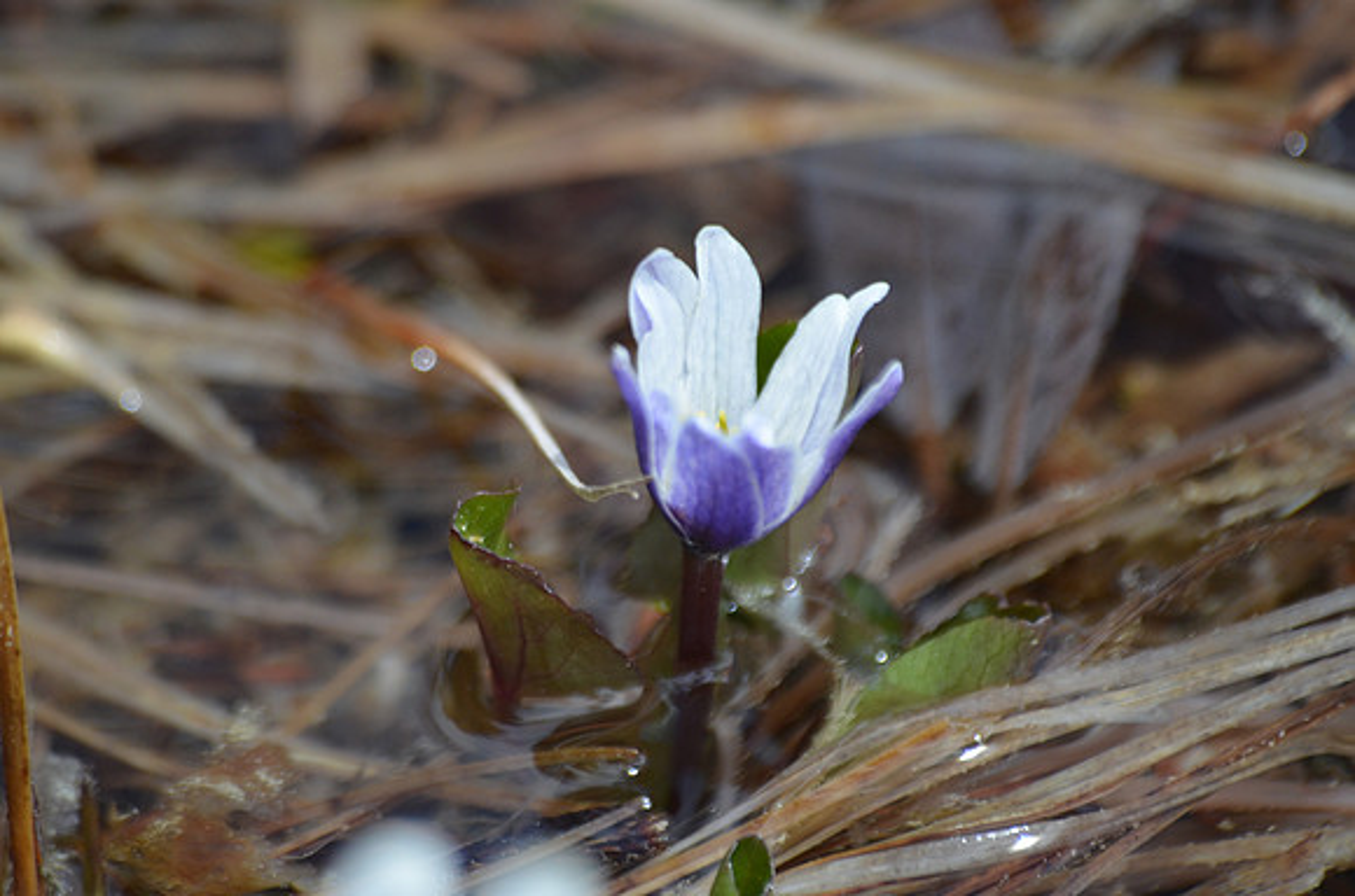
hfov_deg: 4.6
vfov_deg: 3.0
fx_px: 16900
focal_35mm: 450
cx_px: 678
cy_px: 448
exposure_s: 1/1000
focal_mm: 300
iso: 500
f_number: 5.6
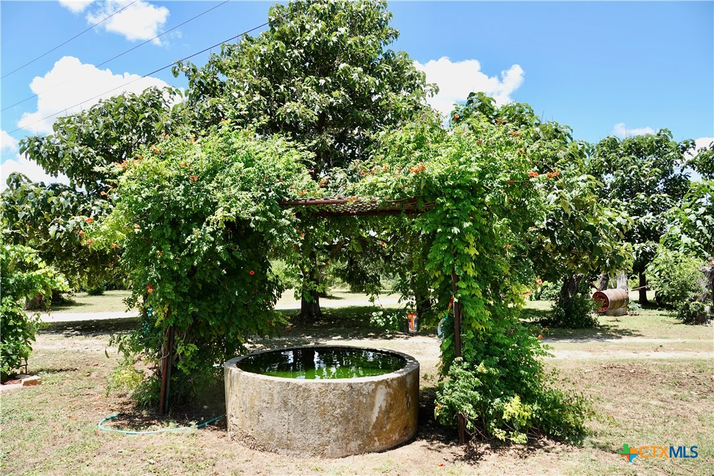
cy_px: 238
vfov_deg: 53.1
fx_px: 476
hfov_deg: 73.7
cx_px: 357
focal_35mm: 24
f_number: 4
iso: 100
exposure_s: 1/400
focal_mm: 8.8
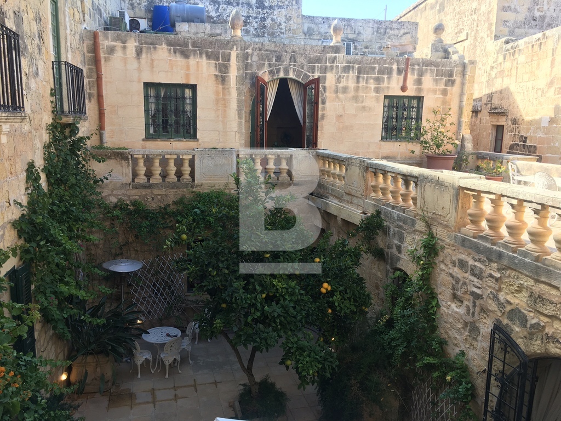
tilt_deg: -11.3
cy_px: 210
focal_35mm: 29
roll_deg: -1.0
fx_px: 470
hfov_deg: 61.7
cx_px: 280
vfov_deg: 48.2
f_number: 2.2
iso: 25
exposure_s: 1/245
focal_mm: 4.15
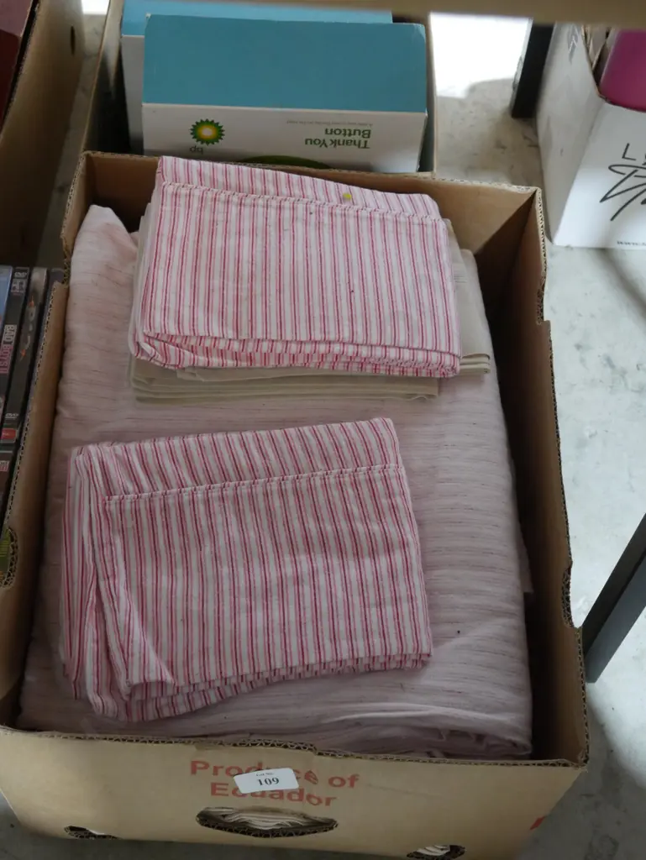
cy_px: 430
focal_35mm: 48
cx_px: 323
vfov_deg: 39.6
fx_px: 1193
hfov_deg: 30.3
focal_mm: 24
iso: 3200
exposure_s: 1/50
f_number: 5.2
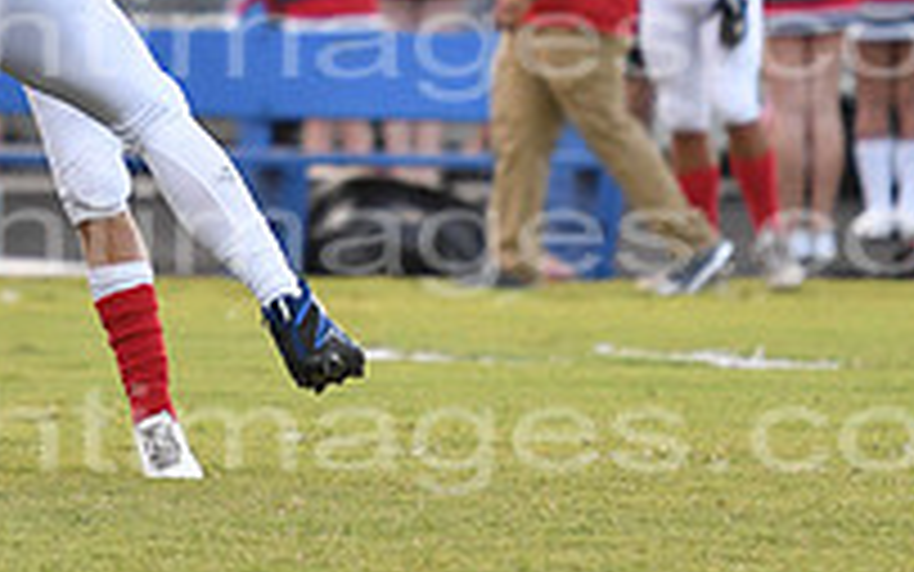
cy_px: -250
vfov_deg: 1.7
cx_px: 54
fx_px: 19634
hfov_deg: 2.7
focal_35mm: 788
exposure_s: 1/1250
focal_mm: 180
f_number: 3.2
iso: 1600
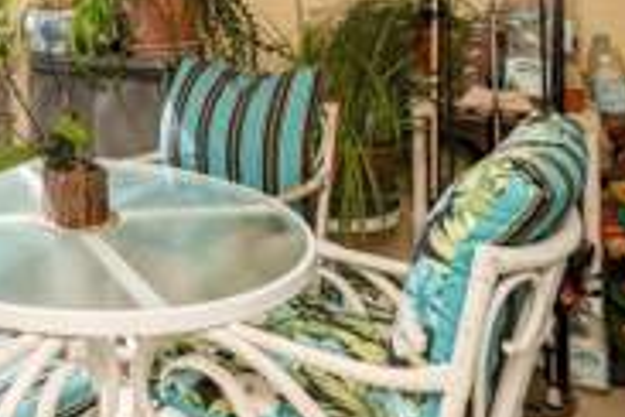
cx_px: -38
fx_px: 729
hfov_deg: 39.3
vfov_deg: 29.0
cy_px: -36
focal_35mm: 42
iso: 200
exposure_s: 1/250
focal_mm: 16
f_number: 8
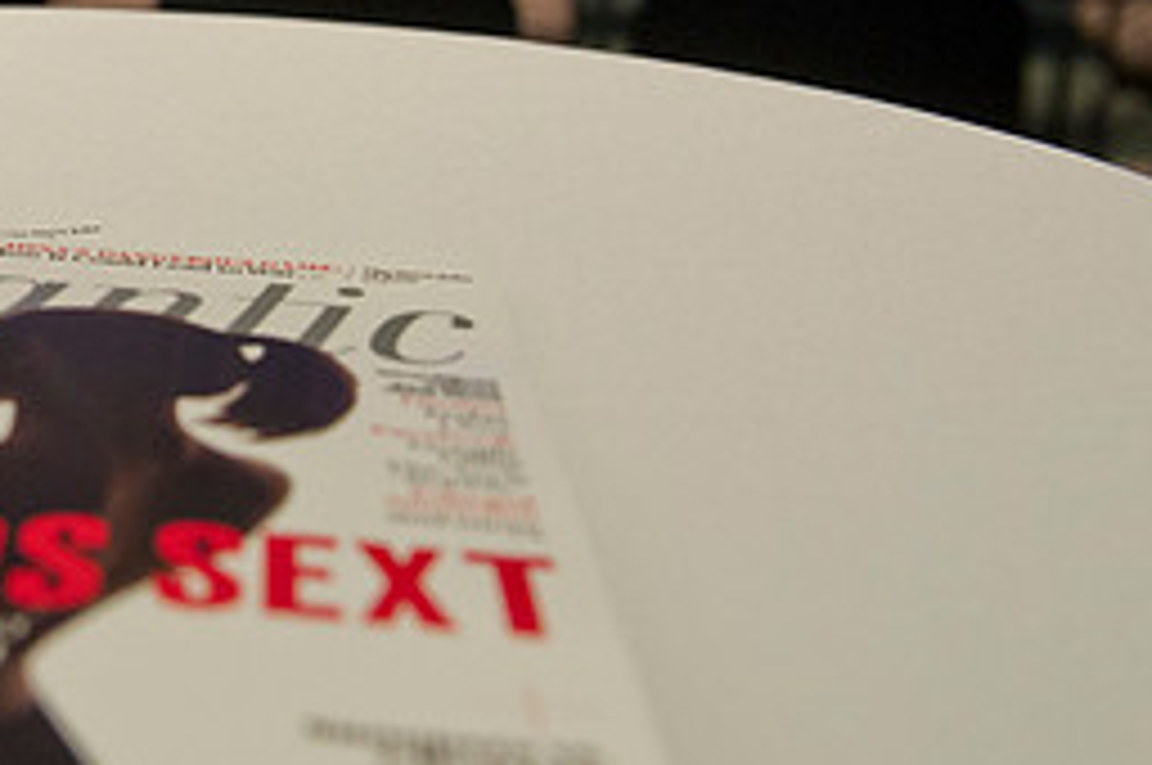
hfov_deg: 25.3
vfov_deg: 17.6
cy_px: 176
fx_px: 2461
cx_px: 50
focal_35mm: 77
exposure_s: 1/125
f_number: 4.5
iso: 2500
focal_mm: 34
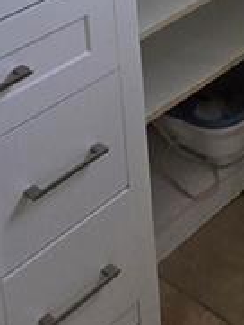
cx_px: 289
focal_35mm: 86
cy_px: -253
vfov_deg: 18.2
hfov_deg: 16.5
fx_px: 807
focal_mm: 1.7
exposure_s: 1/120
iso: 50
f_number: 2.2
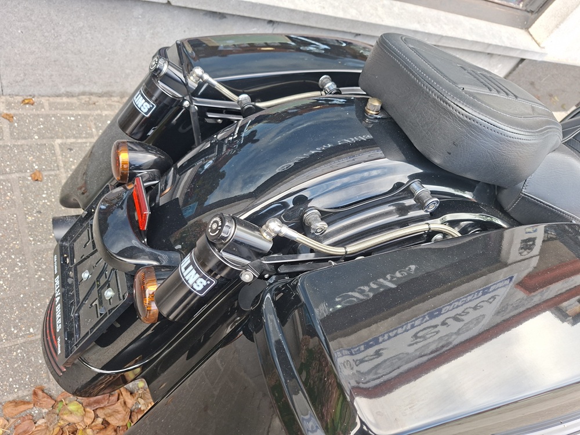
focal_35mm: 23
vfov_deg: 58.9
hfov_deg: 73.9
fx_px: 385
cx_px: 290
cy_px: 218
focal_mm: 5.54
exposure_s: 1/126
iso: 50
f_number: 1.8
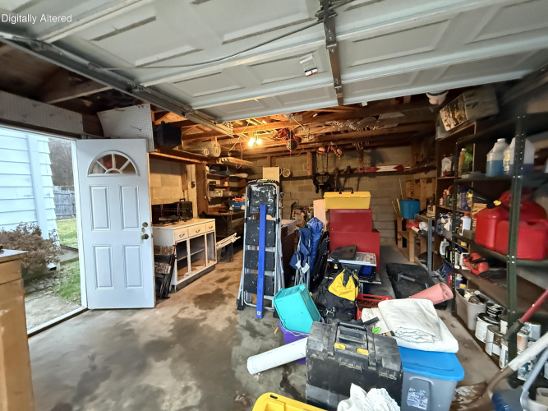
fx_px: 222
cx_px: 274
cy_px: 206
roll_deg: +0.1
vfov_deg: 85.7
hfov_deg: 102.1
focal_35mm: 14
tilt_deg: -4.6
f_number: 2.2
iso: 1250
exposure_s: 1/40
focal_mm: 2.22
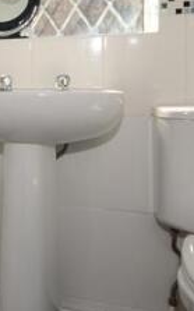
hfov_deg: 23.8
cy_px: 87
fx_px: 381
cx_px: -81
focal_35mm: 45
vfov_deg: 43.3
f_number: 6.3
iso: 200
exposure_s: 1/160
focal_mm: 10
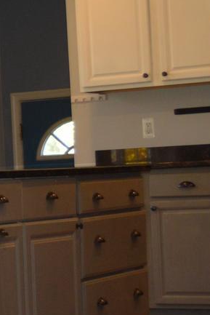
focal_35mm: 156
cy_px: 191
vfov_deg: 13.2
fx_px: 1364
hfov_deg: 7.7
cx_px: -408
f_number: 4
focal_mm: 22
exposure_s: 1/80
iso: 400
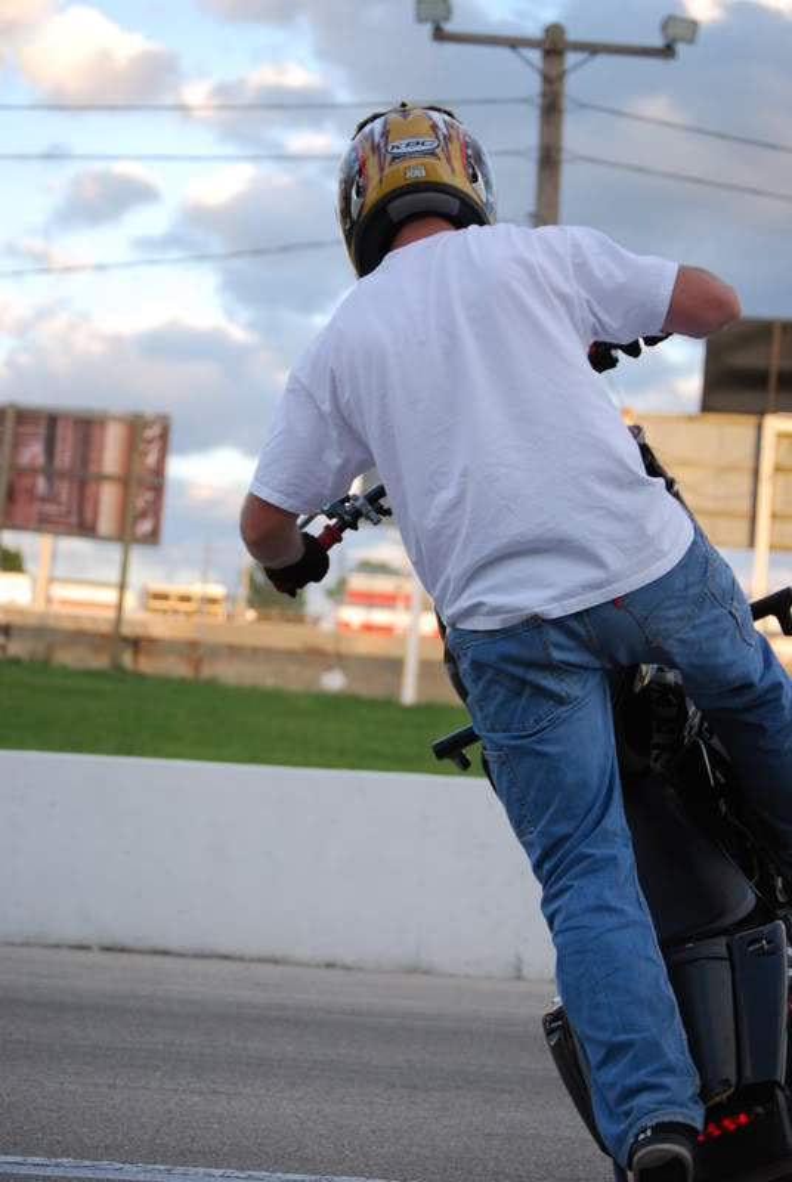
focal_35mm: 82
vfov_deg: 24.6
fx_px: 2713
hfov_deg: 16.6
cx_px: 396
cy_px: 591
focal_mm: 55
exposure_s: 1/500
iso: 640
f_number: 4
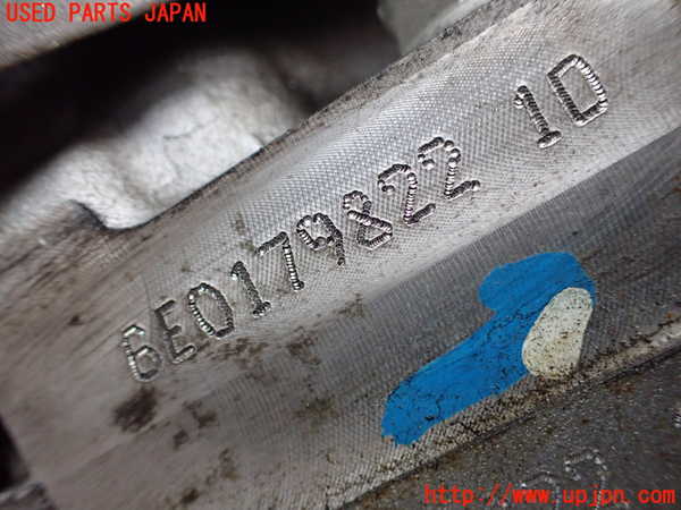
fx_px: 590
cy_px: 255
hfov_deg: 60.0
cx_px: 340
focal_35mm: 30
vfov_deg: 46.8
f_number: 2.3
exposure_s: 1/125
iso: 640
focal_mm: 5.4
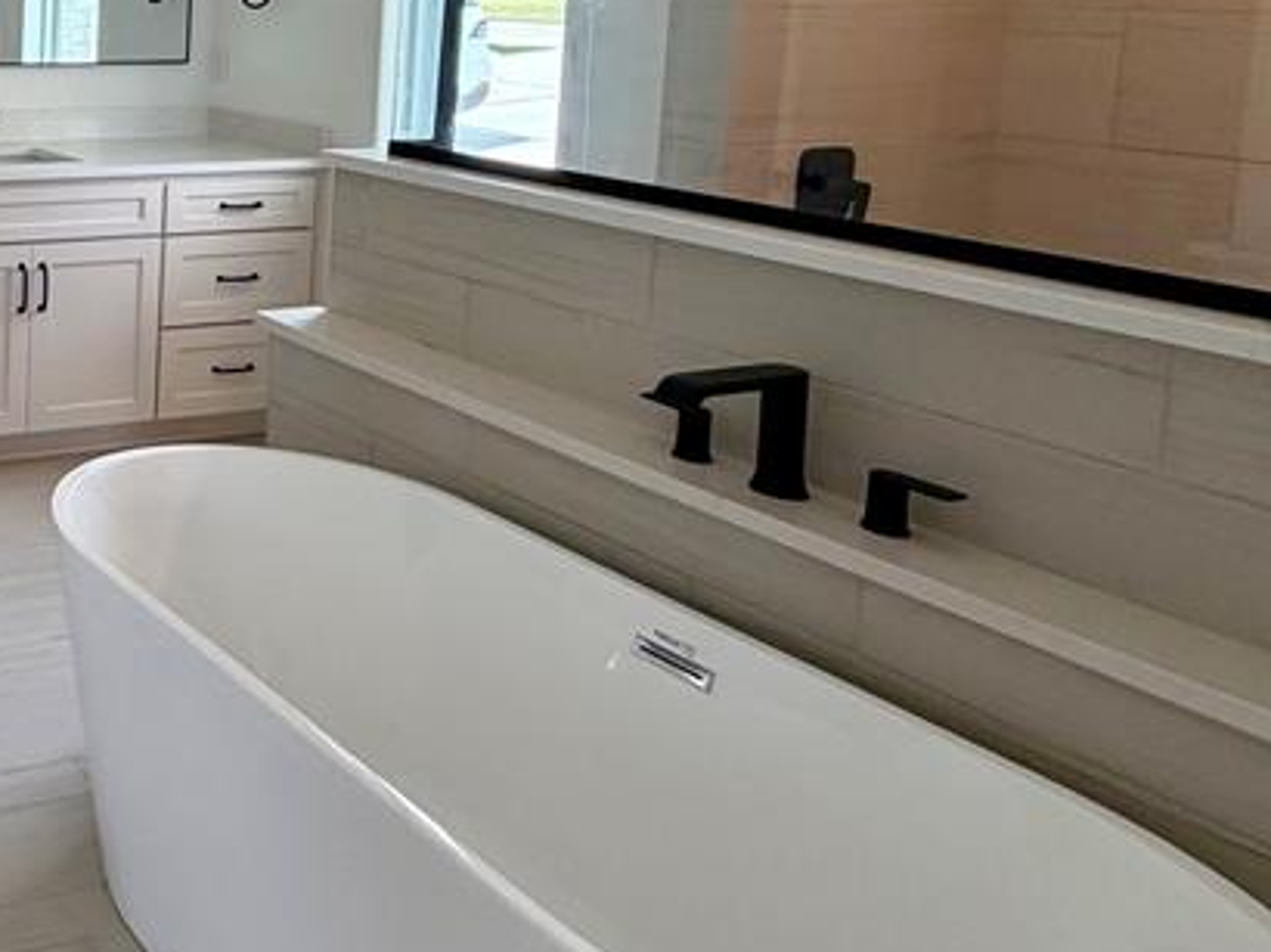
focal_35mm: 35
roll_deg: -0.3
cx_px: -264
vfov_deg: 37.7
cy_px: 78
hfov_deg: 38.5
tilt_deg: -5.9
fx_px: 1284
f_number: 2.2
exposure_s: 1/120
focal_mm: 2.22
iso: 160
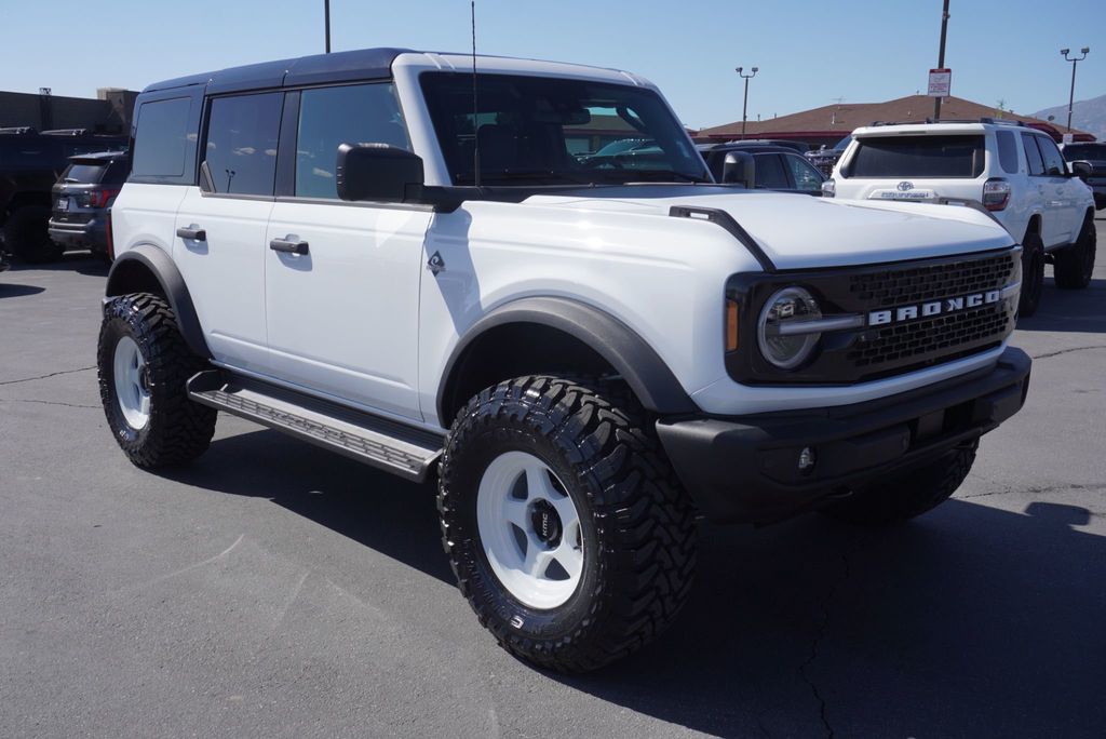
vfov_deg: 40.0
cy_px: 370
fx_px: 1014
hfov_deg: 57.2
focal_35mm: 33
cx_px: 553
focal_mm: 22
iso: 100
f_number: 8
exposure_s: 1/320
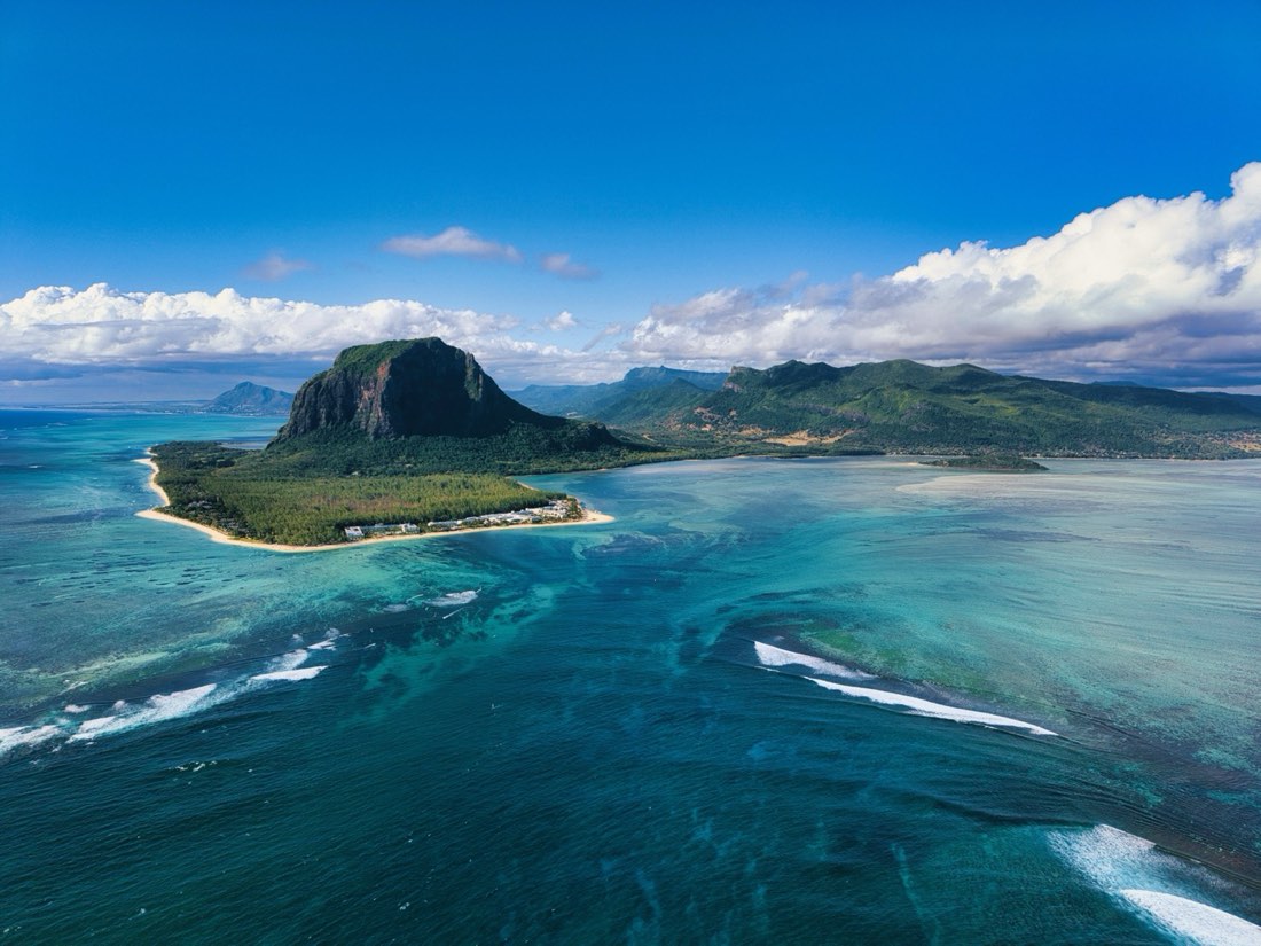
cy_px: 473
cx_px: 630
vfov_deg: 56.8
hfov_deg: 71.6
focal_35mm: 24
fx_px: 874
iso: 190
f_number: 1.8
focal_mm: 8.67
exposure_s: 1/3200
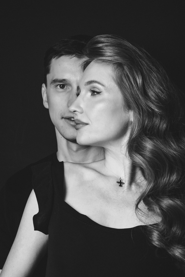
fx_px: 671
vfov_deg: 23.4
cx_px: 92
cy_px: 138
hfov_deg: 15.7
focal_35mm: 87
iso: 100
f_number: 6.3
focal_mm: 58
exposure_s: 1/200
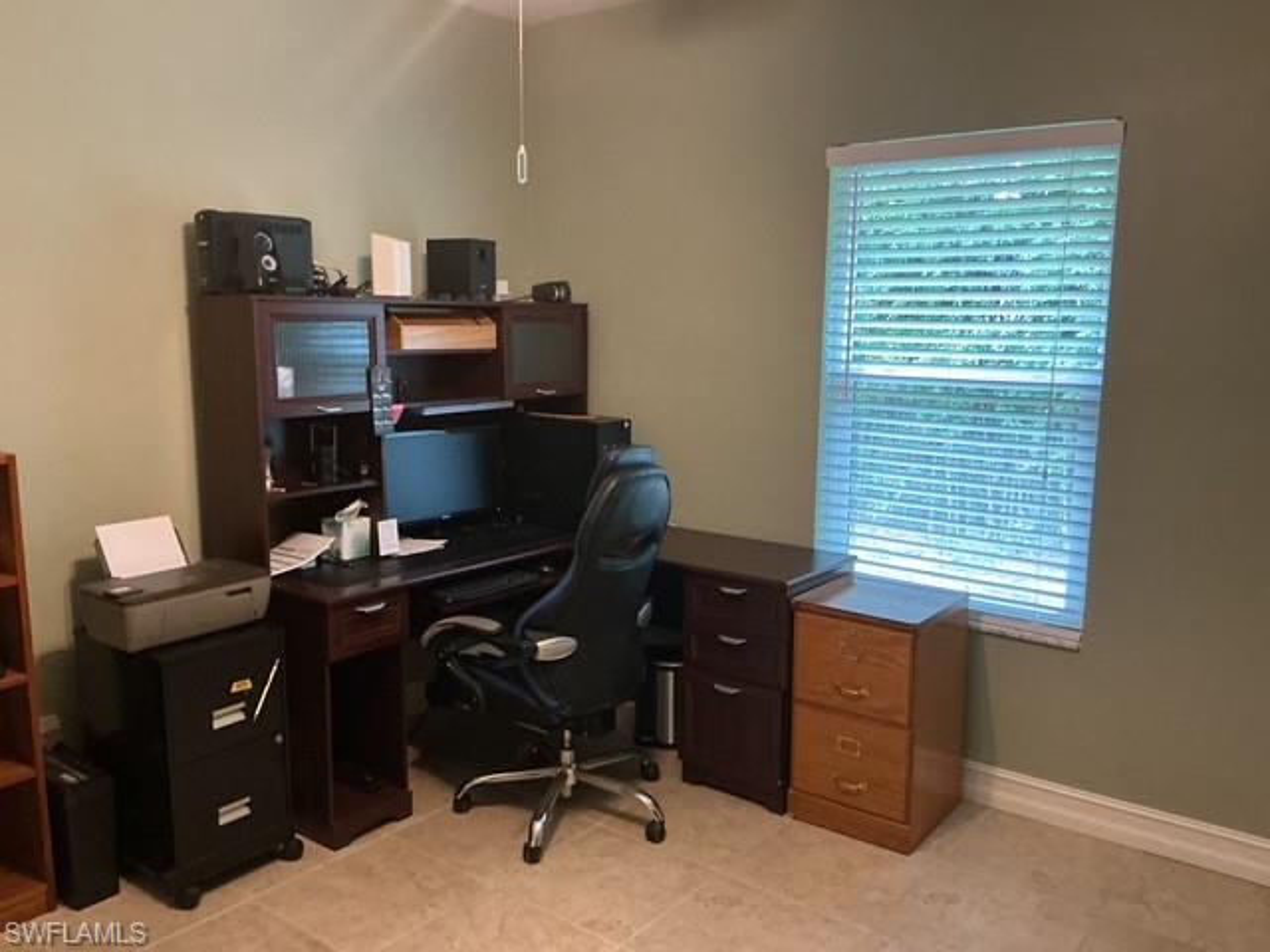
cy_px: 476
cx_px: 635
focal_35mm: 29
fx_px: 1064
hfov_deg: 61.7
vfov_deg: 48.2
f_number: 1.8
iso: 250
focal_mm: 3
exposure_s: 1/40
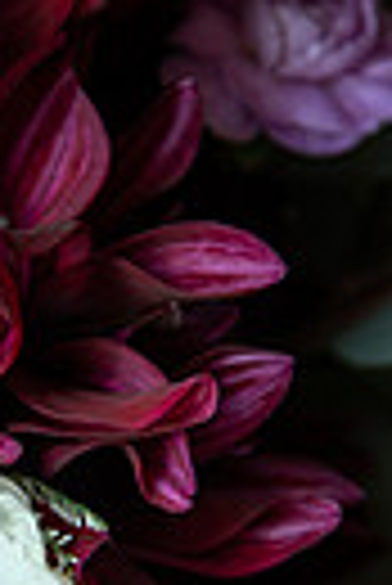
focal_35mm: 415
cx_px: -27
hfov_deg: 3.3
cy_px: 540
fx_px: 6760
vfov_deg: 5.0
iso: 200
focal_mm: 120
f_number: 4
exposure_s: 1/160
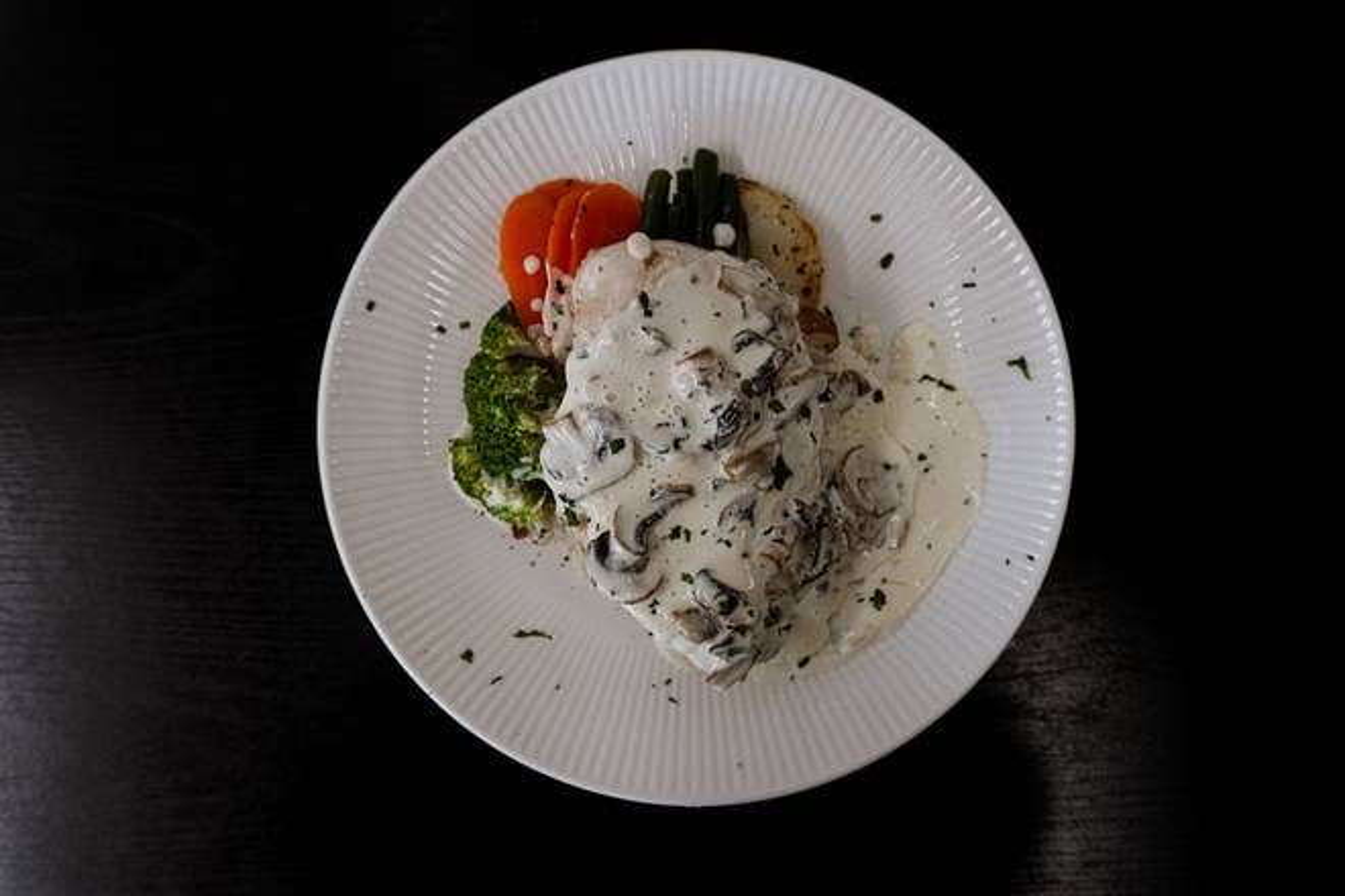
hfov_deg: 73.7
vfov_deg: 53.1
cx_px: 672
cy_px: 448
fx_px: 897
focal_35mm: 24
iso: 100
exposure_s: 1/30
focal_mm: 16
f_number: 5.6
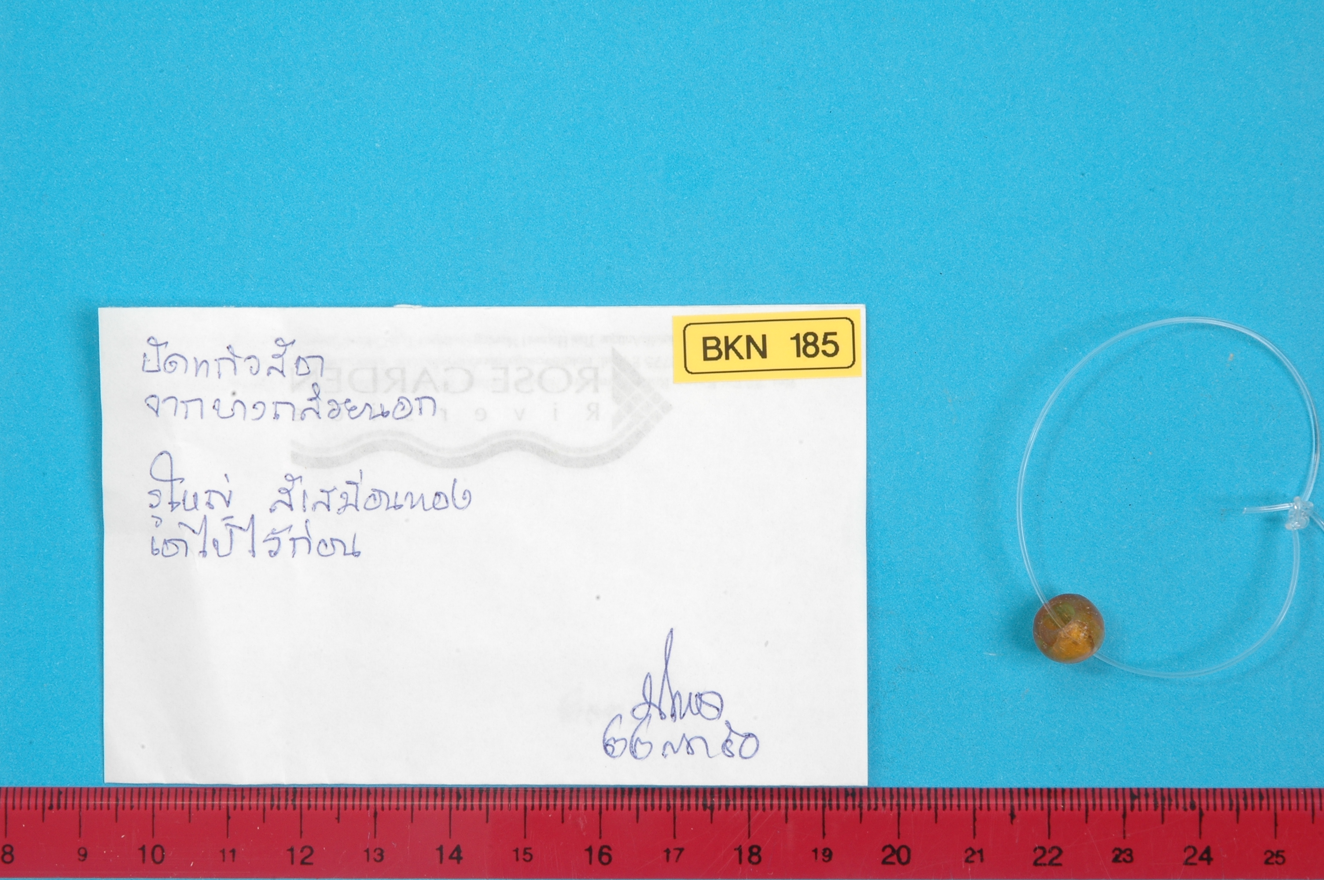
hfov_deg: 19.5
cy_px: 440
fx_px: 3858
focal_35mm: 105
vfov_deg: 13.0
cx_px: 662
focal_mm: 70
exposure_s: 1/10
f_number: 29
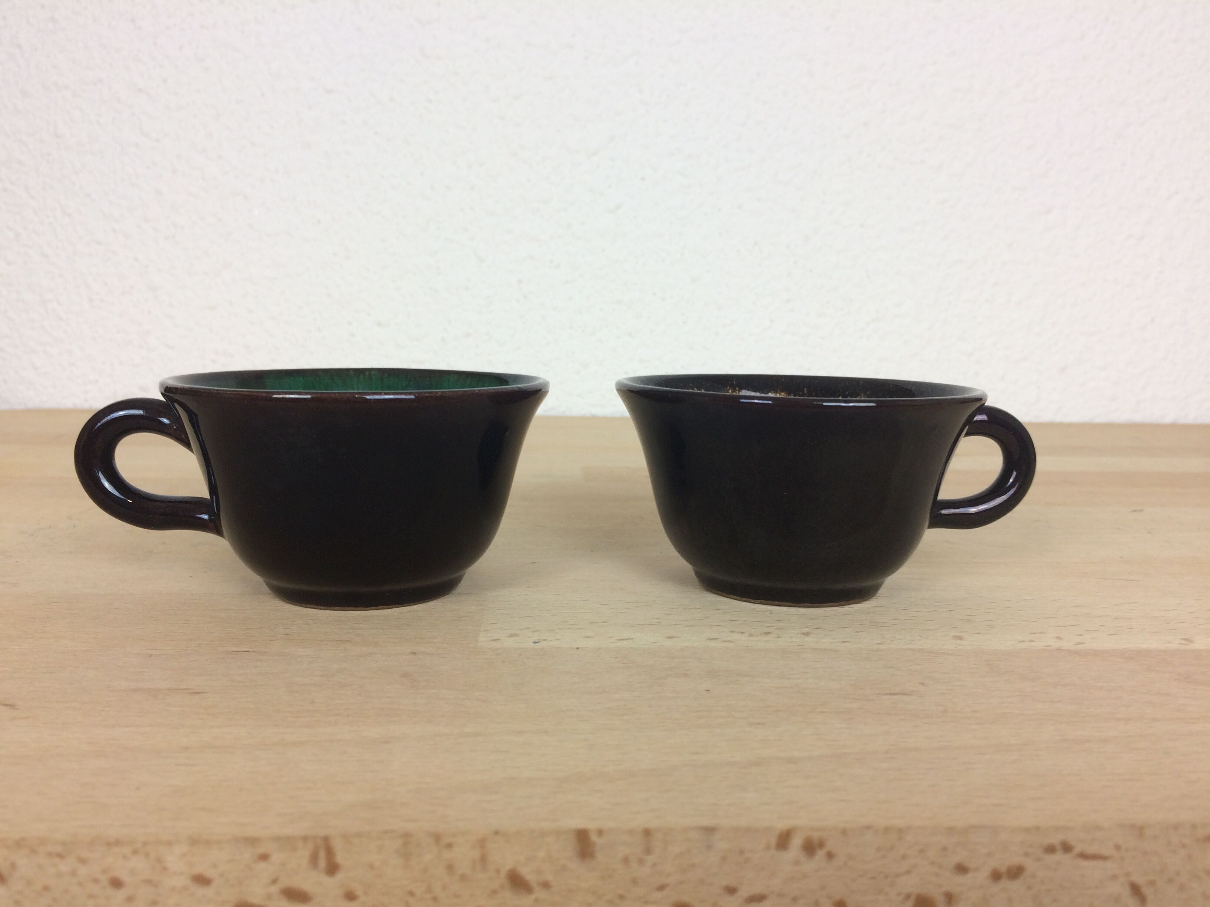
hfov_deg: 61.7
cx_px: 605
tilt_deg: -7.2
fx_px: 1014
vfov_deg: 48.2
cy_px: 454
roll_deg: -0.4
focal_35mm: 29
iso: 40
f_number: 2.2
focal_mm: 4.15
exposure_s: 1/50
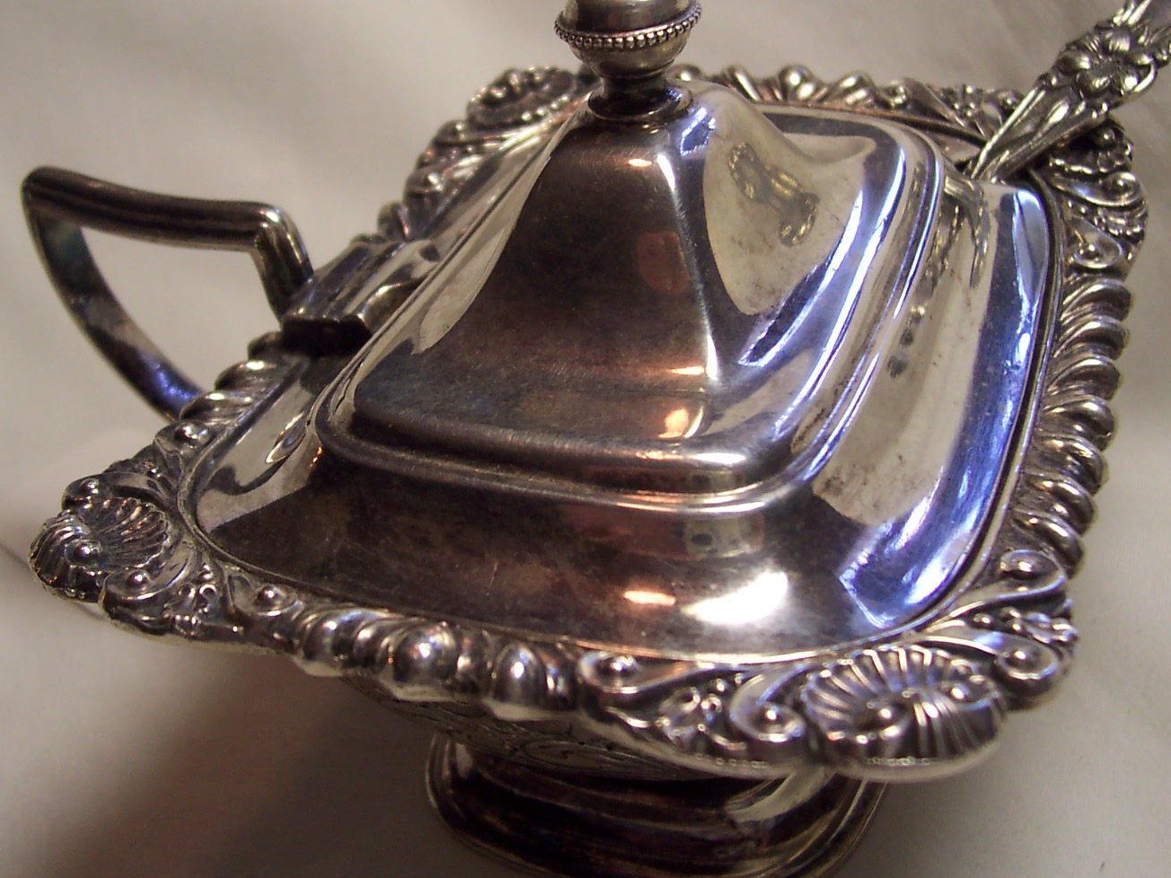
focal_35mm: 47
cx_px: 541
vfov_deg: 30.8
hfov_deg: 40.4
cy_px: 342
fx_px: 1590
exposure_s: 1/60
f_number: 2.8
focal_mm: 5.6
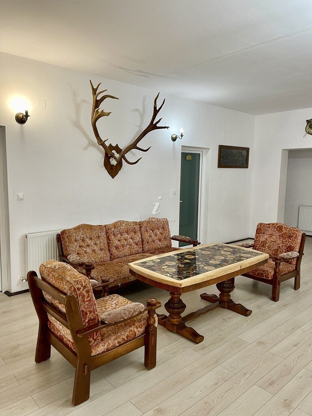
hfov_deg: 54.9
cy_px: 208
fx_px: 300
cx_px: 156
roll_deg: -0.9
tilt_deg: -7.1
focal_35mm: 25
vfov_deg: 69.4
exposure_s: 1/50
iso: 160
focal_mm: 5.1
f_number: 1.6
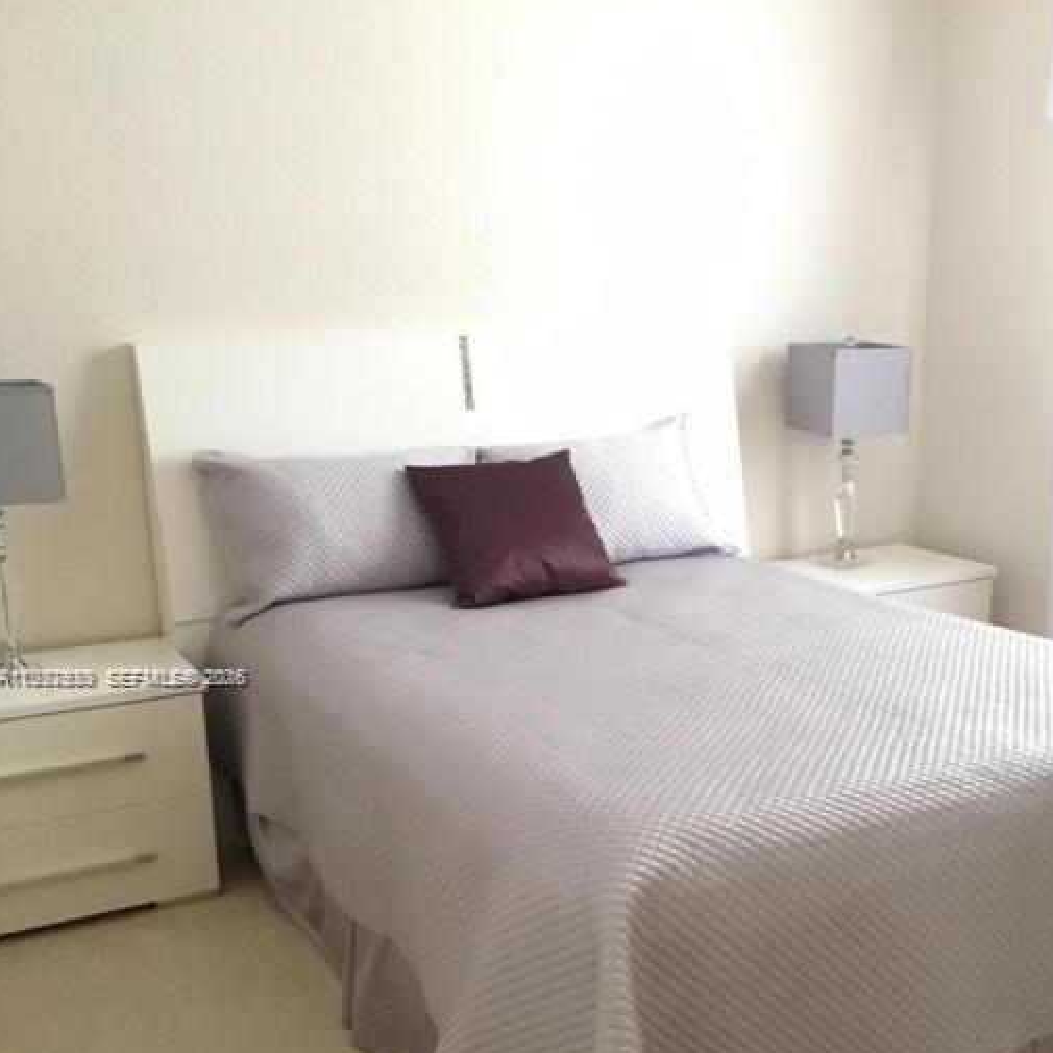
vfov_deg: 42.4
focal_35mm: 39
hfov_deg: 42.8
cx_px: 592
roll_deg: +0.6
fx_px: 1342
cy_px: 680
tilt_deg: -15.1
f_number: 2.2
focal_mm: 4.15
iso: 320
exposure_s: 1/15
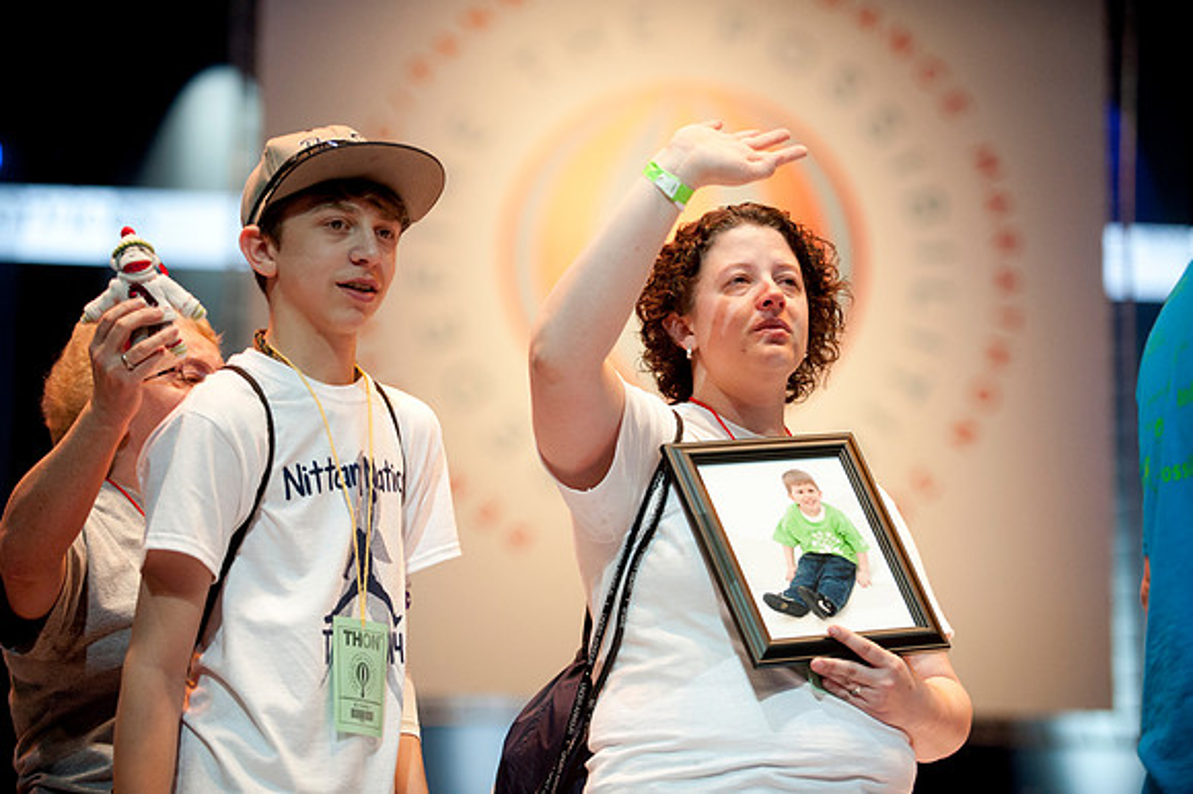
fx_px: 3842
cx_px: 596
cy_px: 397
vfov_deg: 11.8
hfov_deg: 17.7
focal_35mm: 116
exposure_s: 1/1000
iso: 2500
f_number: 2.8
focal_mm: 116
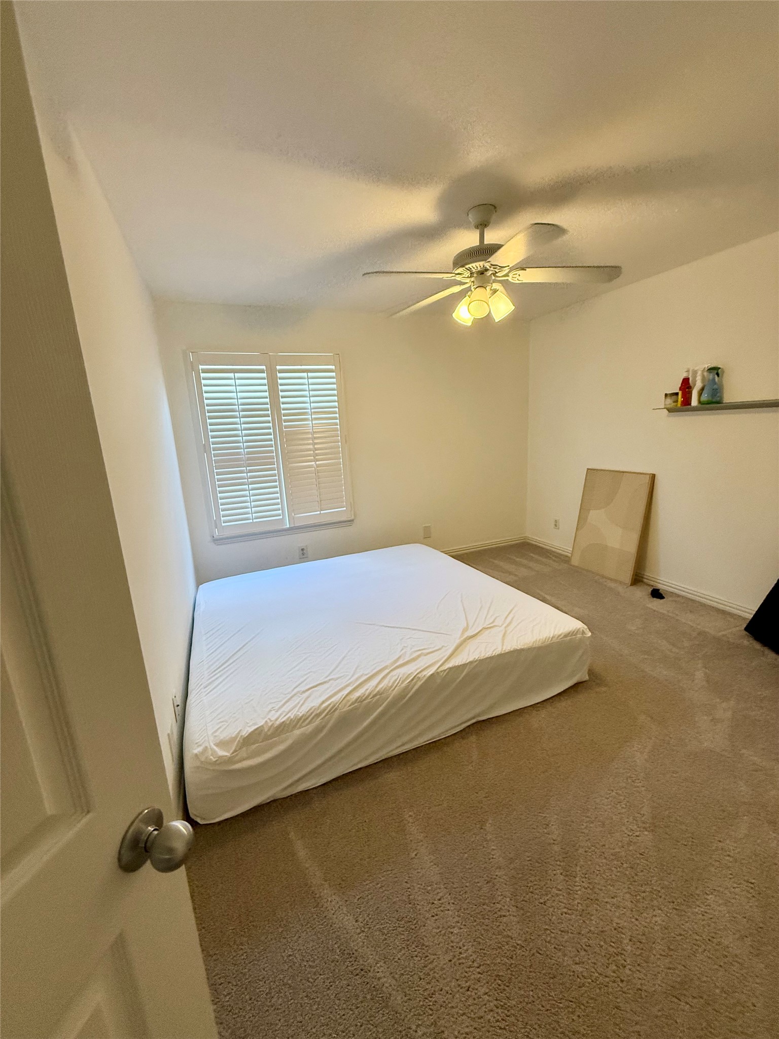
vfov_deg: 102.1
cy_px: 520
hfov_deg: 85.7
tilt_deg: -12.5
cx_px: 390
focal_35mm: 14
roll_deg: +2.9
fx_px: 420
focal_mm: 2.22
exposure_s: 1/120
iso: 320
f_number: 2.2
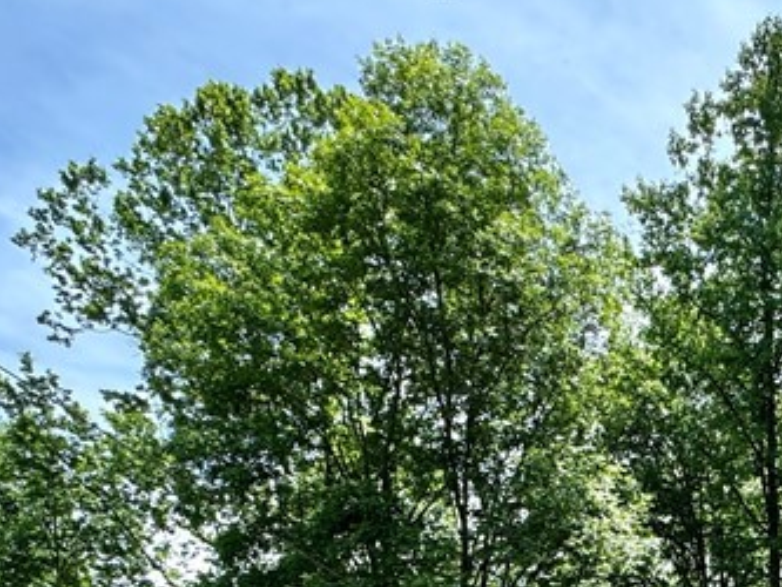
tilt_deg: -5.1
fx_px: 972
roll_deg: +0.5
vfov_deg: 26.8
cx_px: 744
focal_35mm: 43
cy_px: 815
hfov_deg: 39.7
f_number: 2.2
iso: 40
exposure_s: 1/681
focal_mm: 2.22
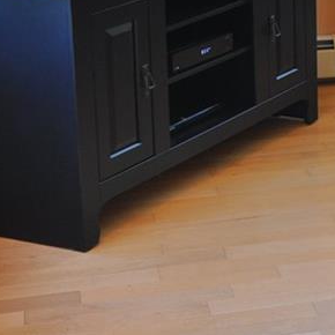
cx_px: 530
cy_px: -27
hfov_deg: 13.4
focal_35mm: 122
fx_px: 1330
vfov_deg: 14.1
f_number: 4
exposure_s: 1/60
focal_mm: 27
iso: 500
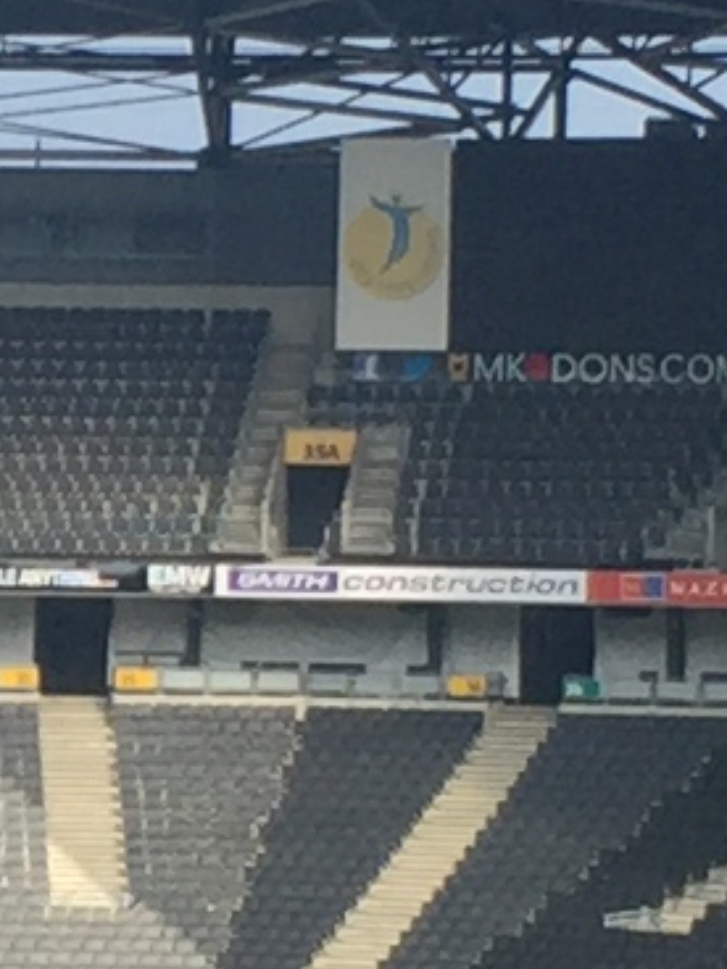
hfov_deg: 5.7
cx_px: -395
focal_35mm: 257
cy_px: 656
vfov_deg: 7.7
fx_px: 7197
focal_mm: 4.15
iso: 32
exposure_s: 1/1068
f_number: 2.2
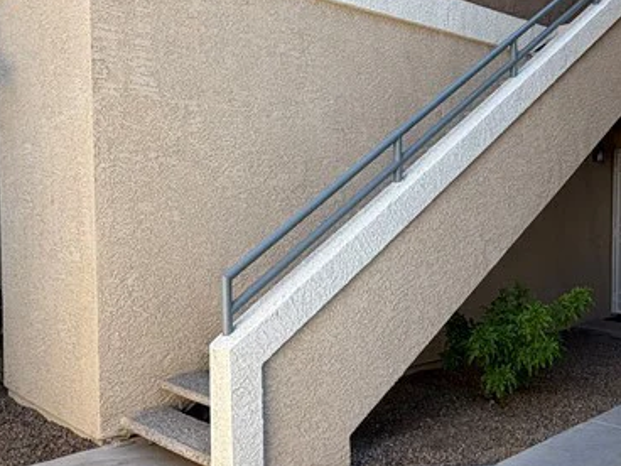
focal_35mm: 39
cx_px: 424
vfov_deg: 36.8
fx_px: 700
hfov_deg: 46.9
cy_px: 235
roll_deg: +0.3
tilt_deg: -2.4
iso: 50
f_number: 2.2
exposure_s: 1/333
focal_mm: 2.22
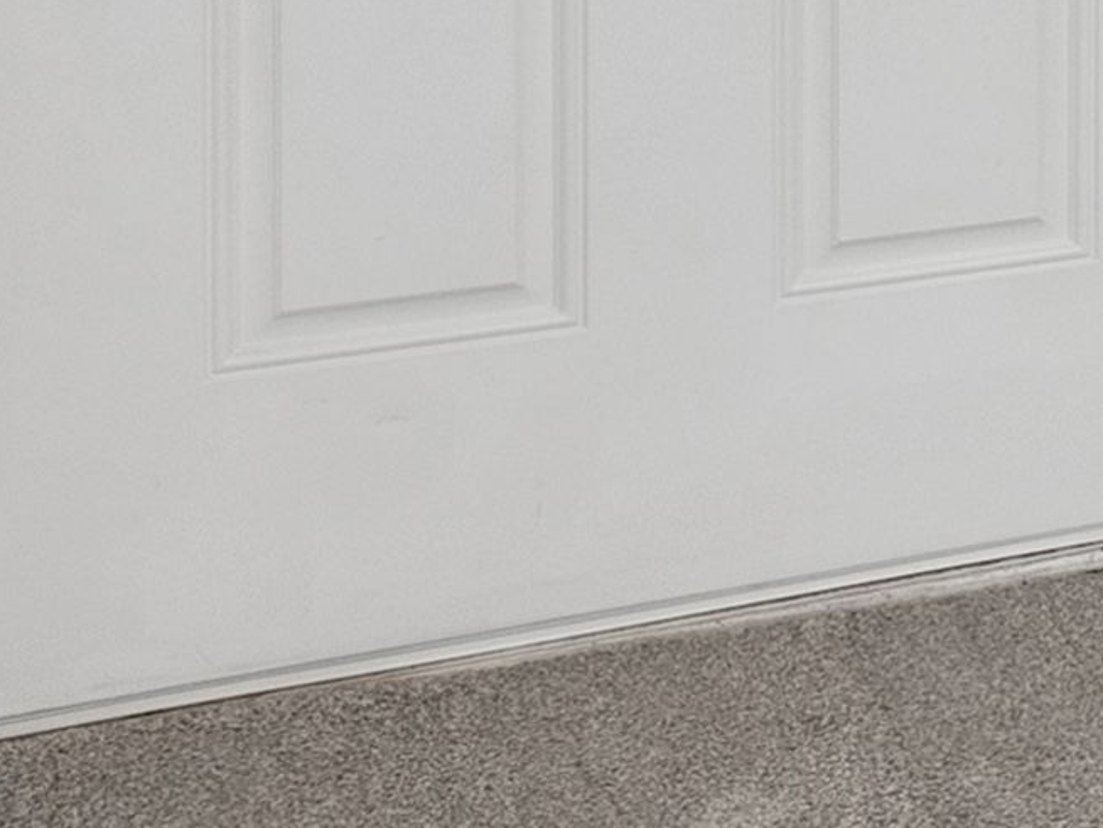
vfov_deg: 13.0
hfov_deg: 12.2
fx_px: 3379
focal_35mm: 106
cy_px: -508
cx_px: 3016
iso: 640
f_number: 8
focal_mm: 17
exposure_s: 1/60
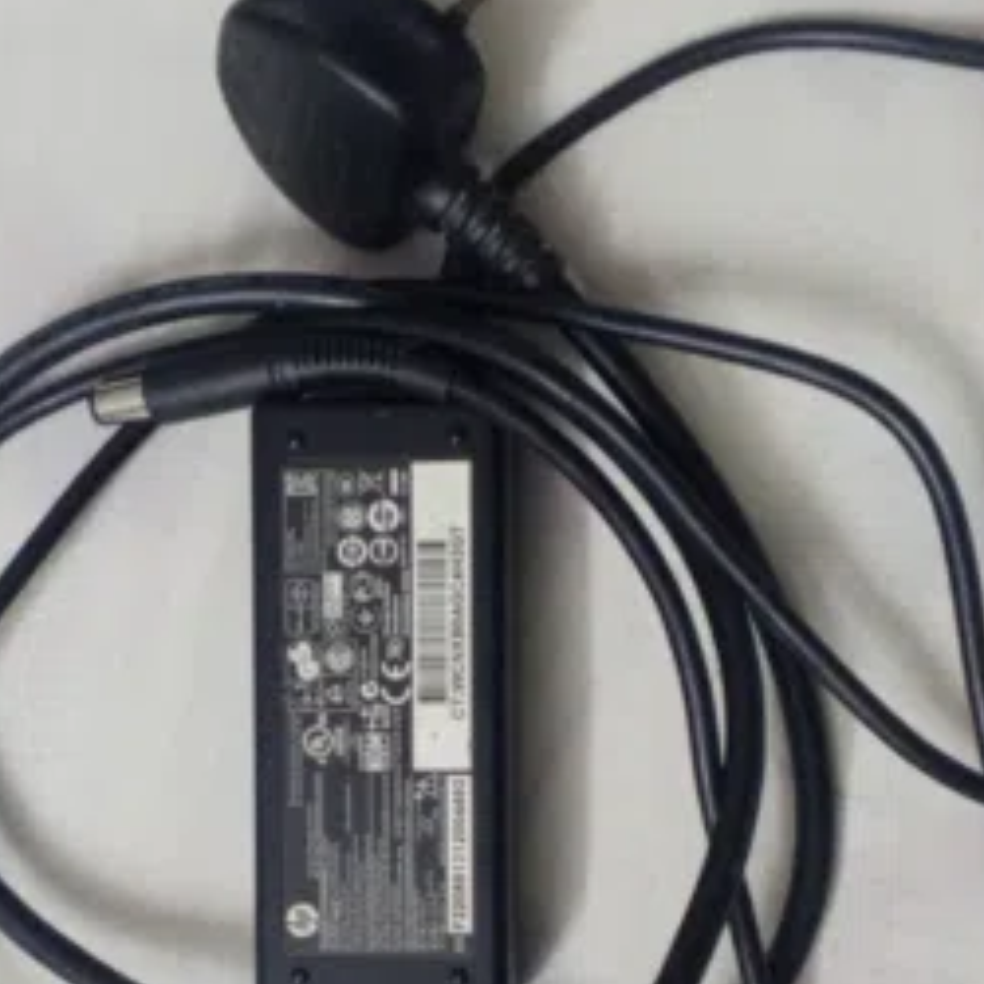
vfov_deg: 27.4
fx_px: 1962
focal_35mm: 61
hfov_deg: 28.1
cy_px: 827
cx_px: 398
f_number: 1.6
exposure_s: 1/33.3
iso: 1844
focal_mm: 4.19
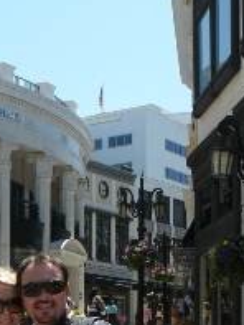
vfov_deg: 20.6
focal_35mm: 90
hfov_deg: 16.3
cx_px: 40
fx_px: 845
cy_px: 371
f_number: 5.6
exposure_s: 1/250
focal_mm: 6
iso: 100
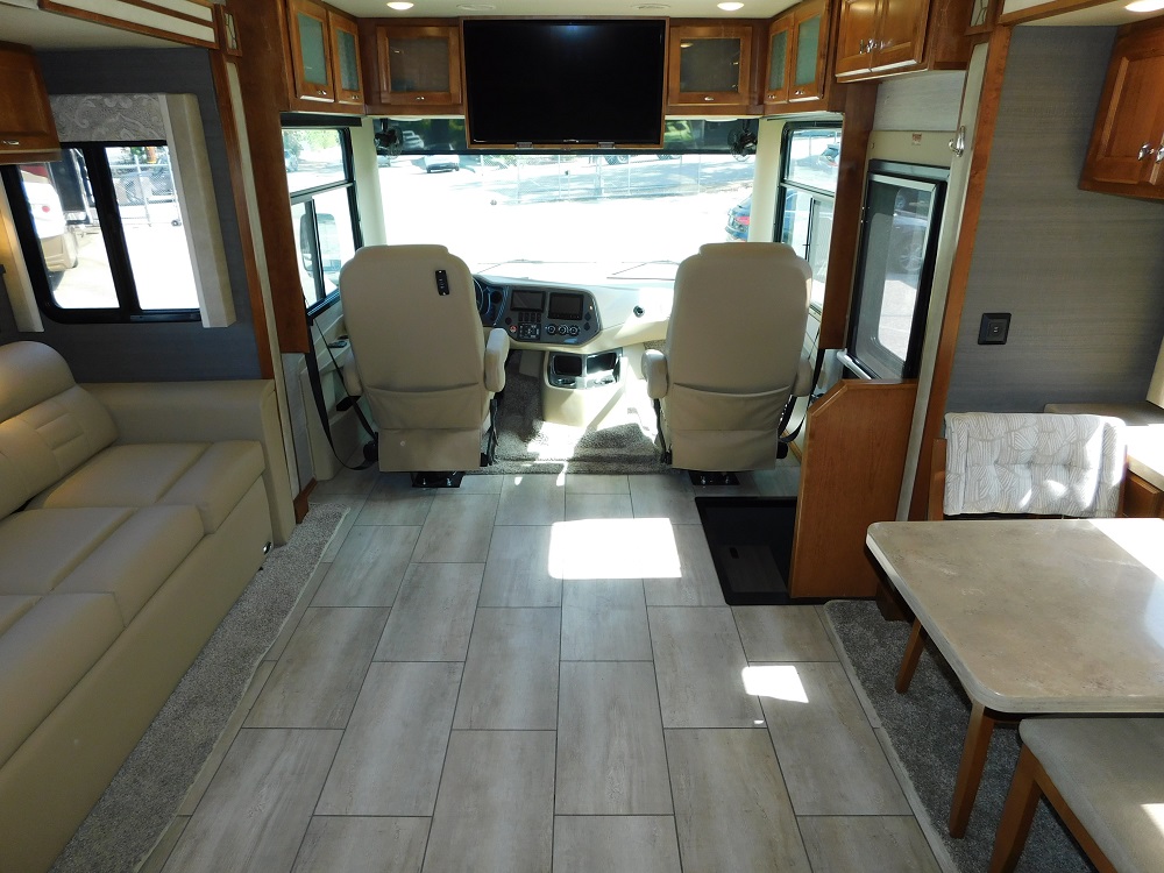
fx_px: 773
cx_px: 582
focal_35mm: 23
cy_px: 436
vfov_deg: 58.9
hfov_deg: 73.9
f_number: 3
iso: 125
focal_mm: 4
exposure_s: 1/100
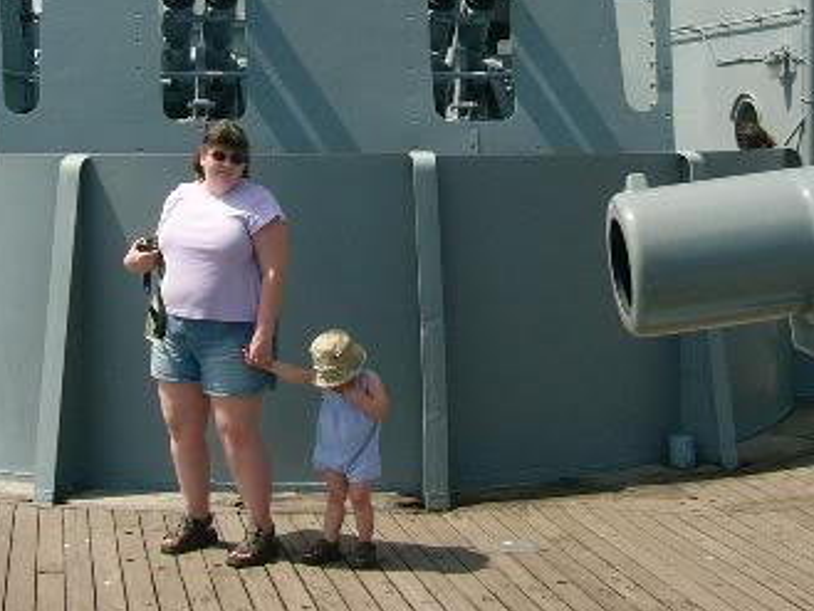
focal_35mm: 68
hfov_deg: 28.5
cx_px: 341
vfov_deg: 21.3
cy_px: 106
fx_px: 1600
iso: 50
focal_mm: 5.8
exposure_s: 1/160
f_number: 8
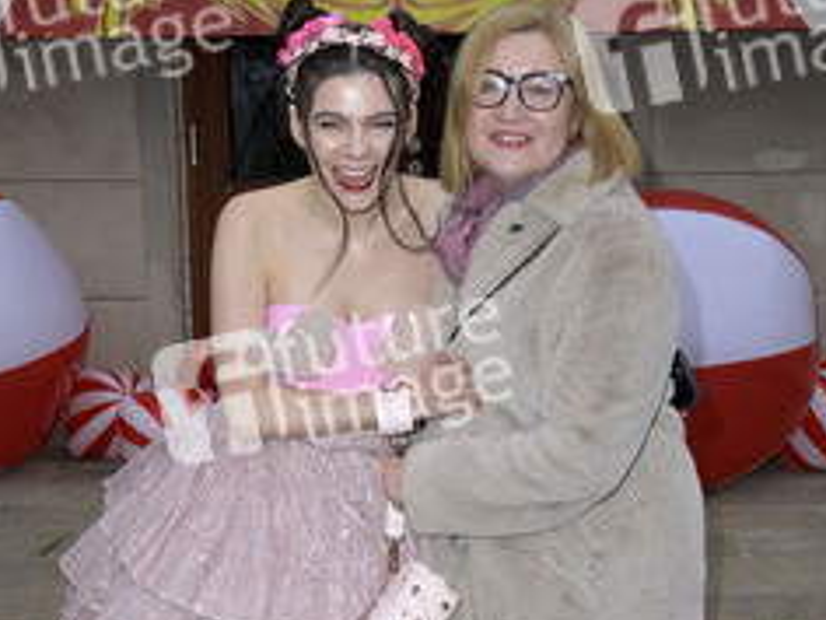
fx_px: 1360
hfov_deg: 33.8
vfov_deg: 24.9
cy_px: 557
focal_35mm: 57
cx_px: 434
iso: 640
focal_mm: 35
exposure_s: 1/250
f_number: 13
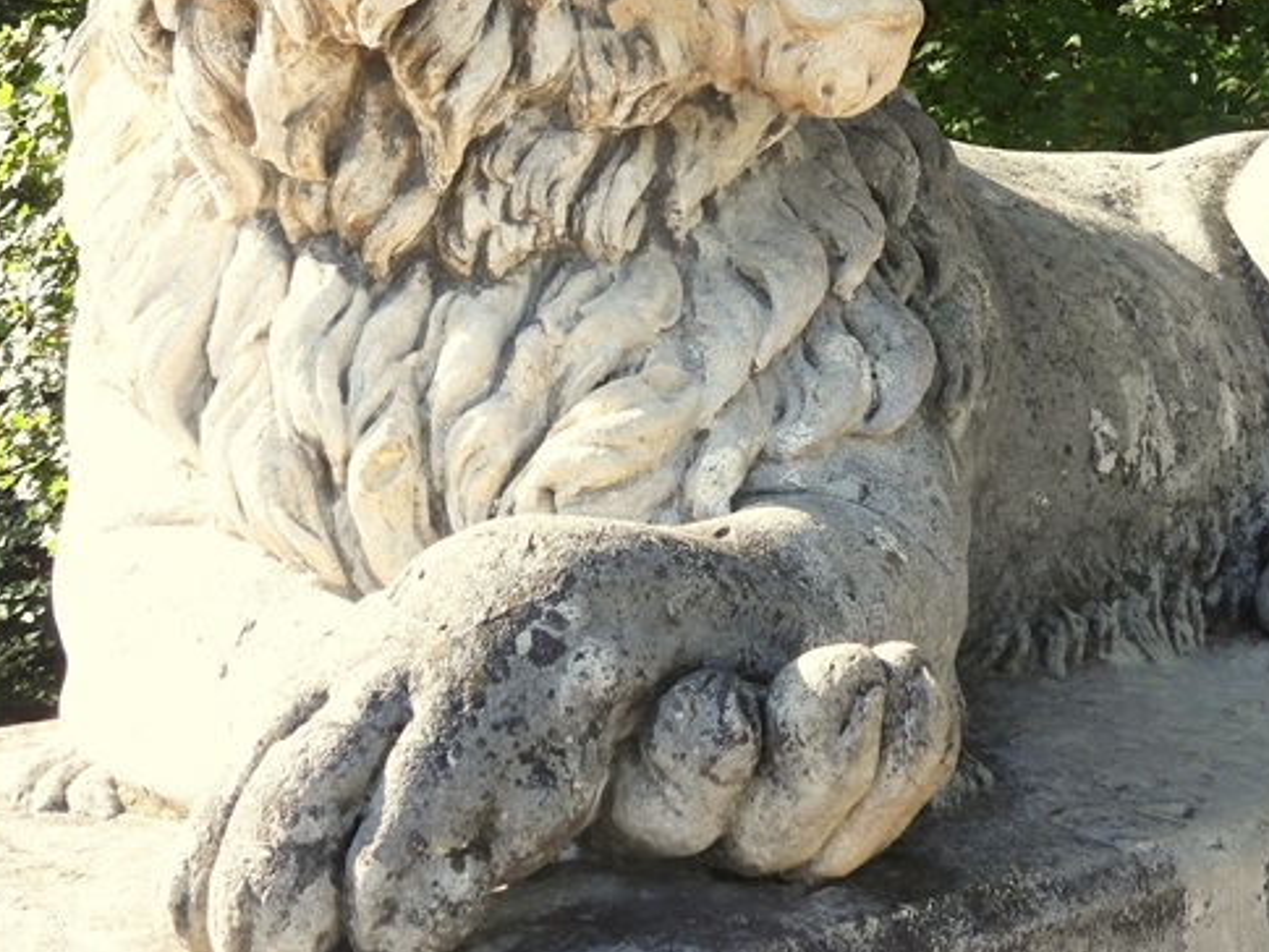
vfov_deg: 21.7
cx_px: 665
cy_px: 73
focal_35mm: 66
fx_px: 2420
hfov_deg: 29.4
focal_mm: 7.1
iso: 100
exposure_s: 1/250
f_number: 3.2
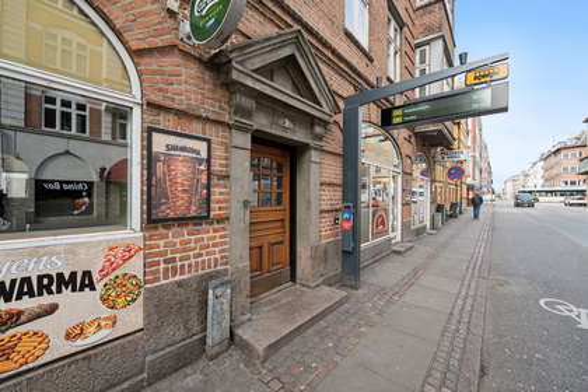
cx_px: 294
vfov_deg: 77.3
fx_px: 245
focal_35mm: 15
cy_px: 196
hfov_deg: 100.4
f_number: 4
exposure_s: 1/1250
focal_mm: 10
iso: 500
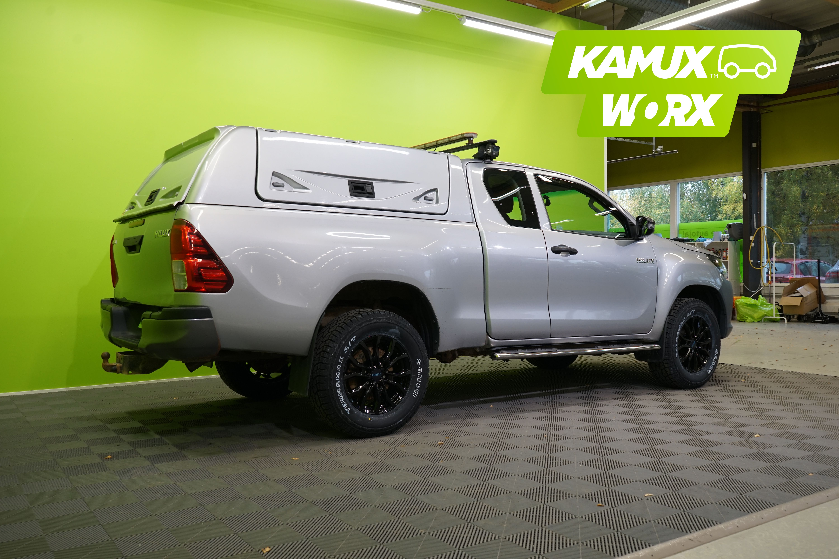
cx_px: 420
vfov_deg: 42.3
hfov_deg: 60.3
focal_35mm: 31
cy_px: 280
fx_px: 722
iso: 640
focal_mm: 31
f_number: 6.3
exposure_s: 1/30
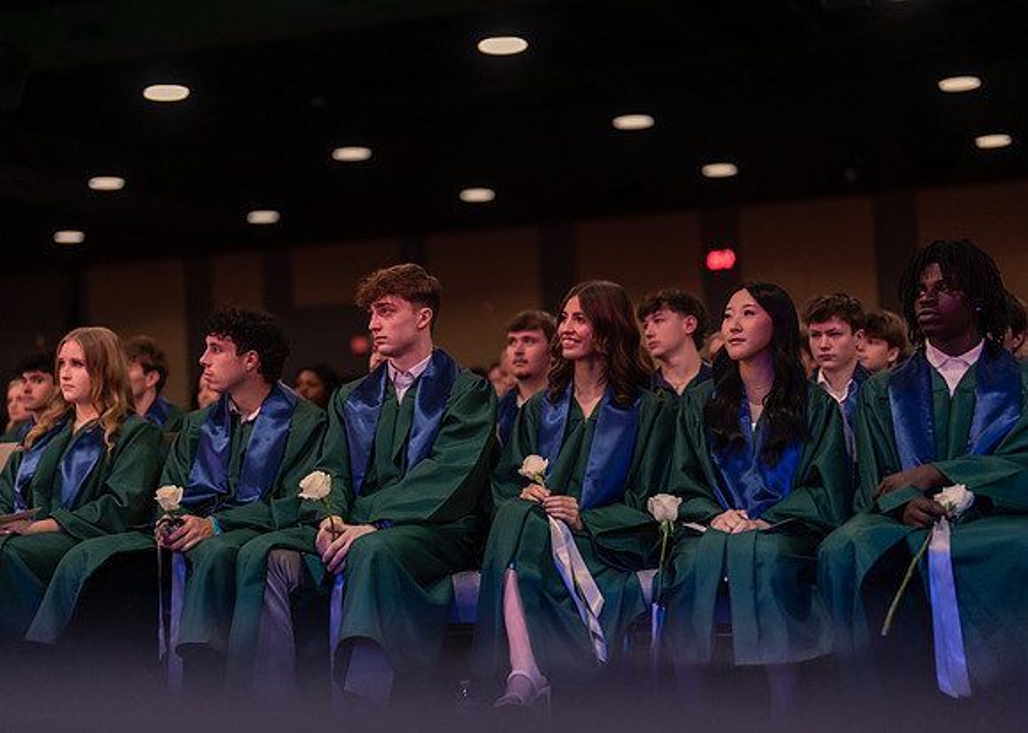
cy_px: 366
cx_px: 514
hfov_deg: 35.2
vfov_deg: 25.5
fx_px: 1620
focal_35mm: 55
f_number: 1.2
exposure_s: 1/500
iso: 1000
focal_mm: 50
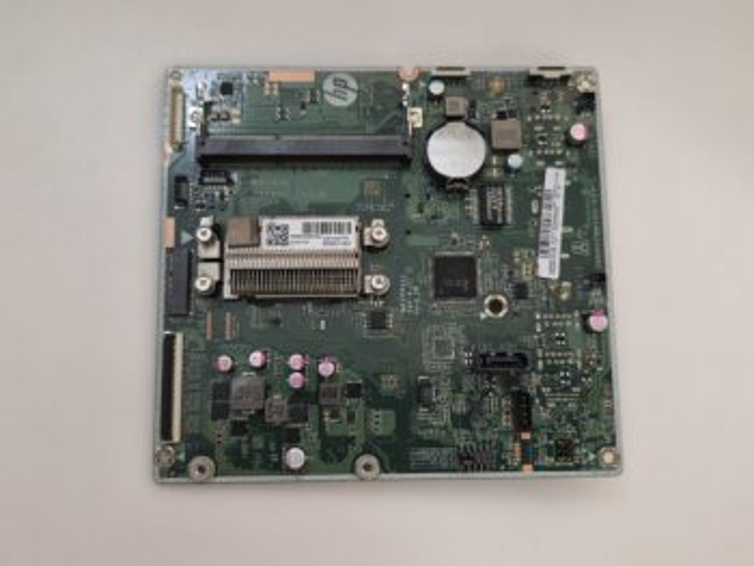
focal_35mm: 35
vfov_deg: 40.7
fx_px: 763
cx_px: 377
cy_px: 283
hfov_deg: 52.6
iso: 320
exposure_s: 1/50
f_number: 1.6
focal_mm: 6.57
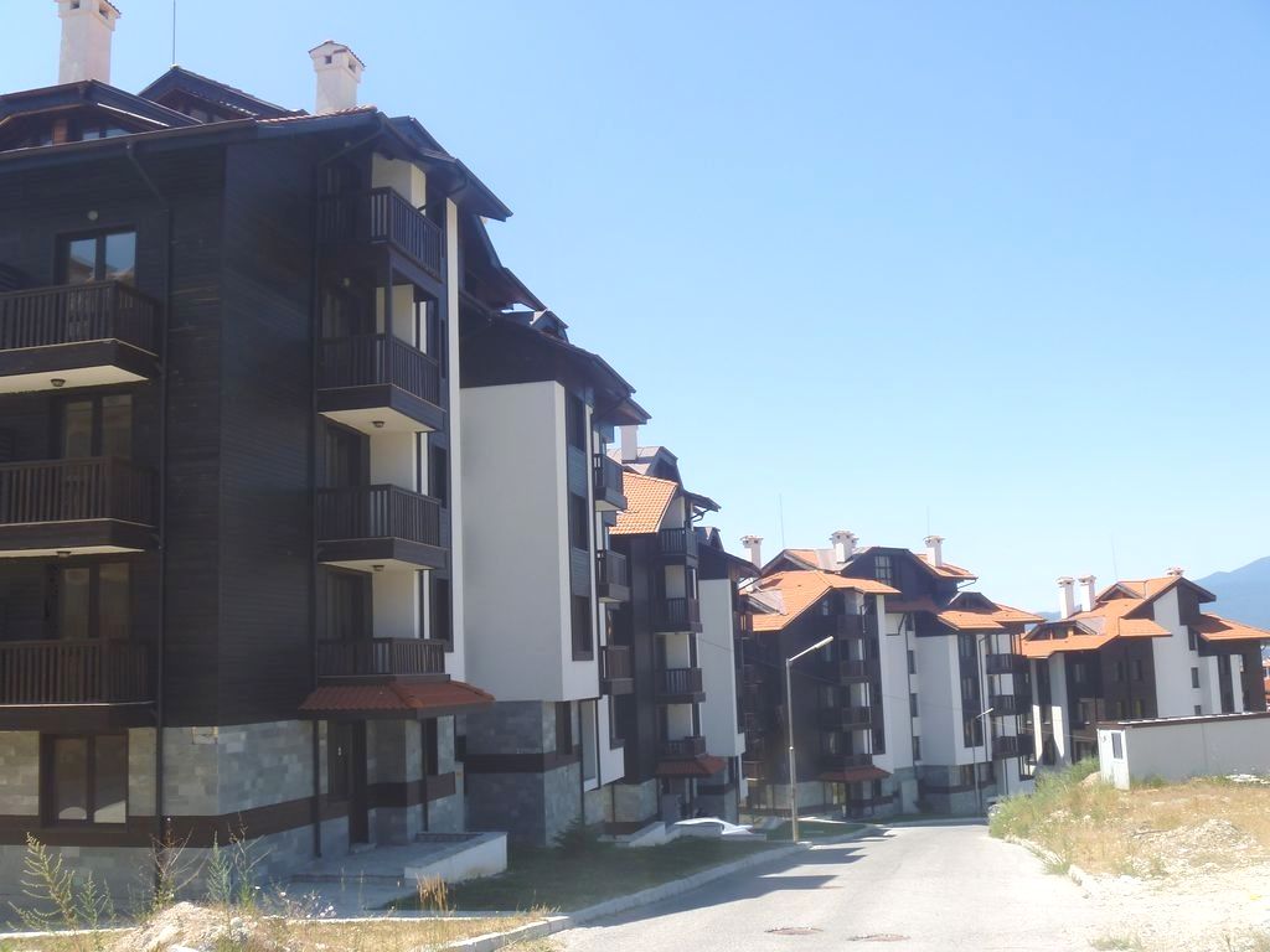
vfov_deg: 40.7
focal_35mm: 35
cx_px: 635
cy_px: 476
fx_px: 1284
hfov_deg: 52.6
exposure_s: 1/200
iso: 80
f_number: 5.6
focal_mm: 6.3
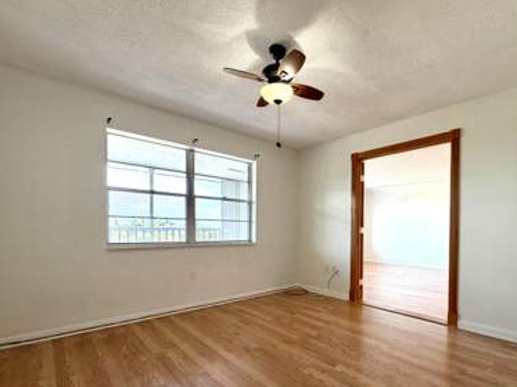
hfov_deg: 86.8
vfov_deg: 70.8
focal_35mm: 18
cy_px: 232
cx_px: 308
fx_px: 269
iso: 200
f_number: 2.2
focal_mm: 2.22
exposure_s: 1/120
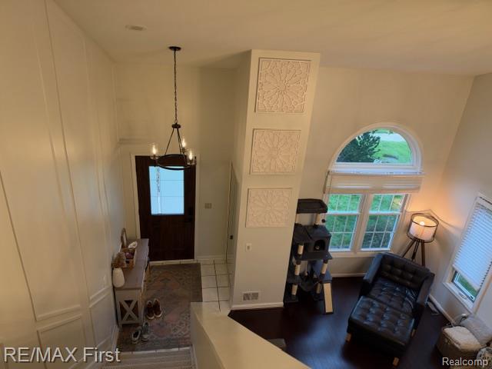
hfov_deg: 71.6
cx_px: 246
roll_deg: -4.7
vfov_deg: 56.8
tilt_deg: -25.3
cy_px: 184
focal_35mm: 24
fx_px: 341
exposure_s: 1/60
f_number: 1.48
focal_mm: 6.93
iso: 200
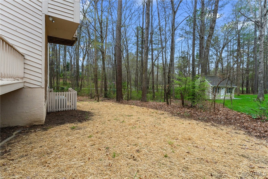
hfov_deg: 97.8
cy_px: 90
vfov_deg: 74.7
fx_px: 117
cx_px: 134
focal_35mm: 16
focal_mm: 15.7
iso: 1000
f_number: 7.1
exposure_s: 1/1600
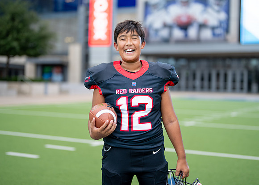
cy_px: 82
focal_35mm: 60
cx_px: 134
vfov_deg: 23.7
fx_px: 440
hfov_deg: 32.8
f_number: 1.2
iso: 100
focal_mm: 50
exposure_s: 1/1250
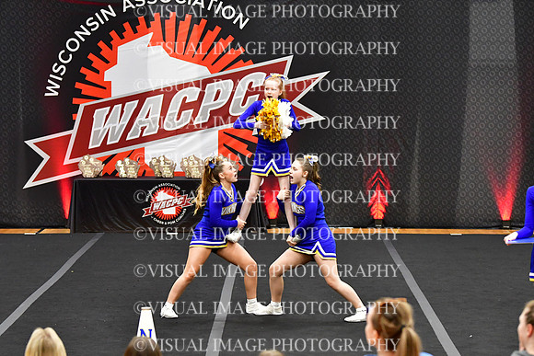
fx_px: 1825
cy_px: 178
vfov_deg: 11.2
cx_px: 267
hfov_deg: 16.6
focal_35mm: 123
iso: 5000
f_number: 3.2
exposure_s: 1/500
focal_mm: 82
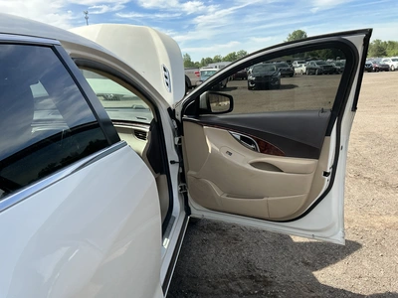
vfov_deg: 49.7
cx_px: 199
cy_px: 149
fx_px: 322
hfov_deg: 63.4
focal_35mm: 28
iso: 25
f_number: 1.8
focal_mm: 3
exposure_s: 1/869
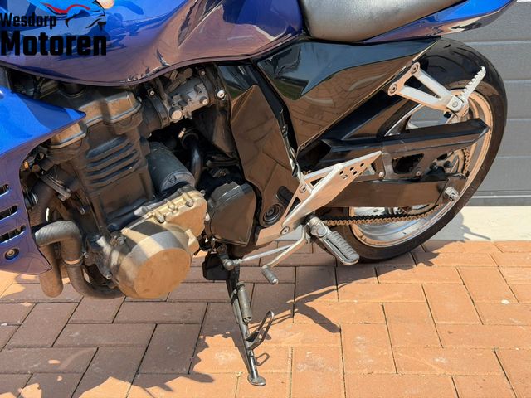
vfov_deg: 30.3
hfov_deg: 39.7
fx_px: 736
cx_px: 266
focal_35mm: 48
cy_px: 199
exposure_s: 1/1883
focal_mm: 6.76
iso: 80
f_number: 1.78
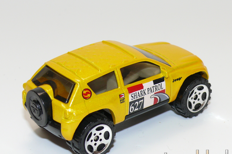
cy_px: 85
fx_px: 696
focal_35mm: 108
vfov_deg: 12.7
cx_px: 117
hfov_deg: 18.9
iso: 100
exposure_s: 1/30
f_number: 4
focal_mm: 13.6
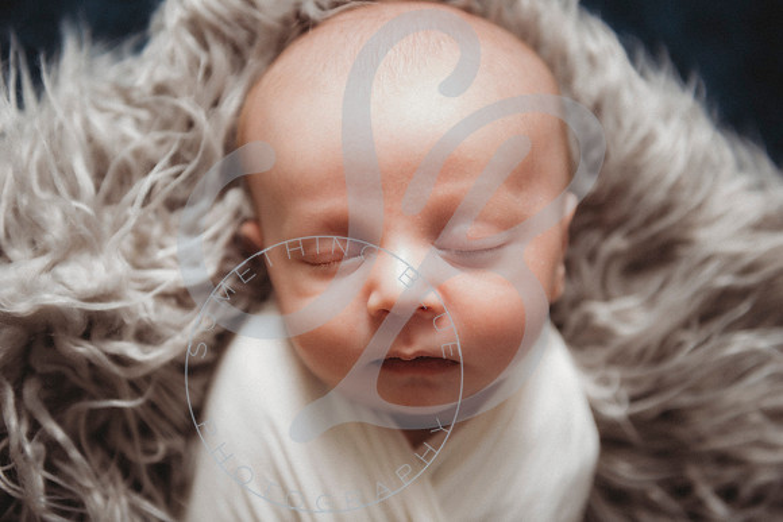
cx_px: 392
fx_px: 1196
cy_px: 261
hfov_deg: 36.2
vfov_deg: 24.6
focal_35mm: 55
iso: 100
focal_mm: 55
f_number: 2.8
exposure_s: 1/200
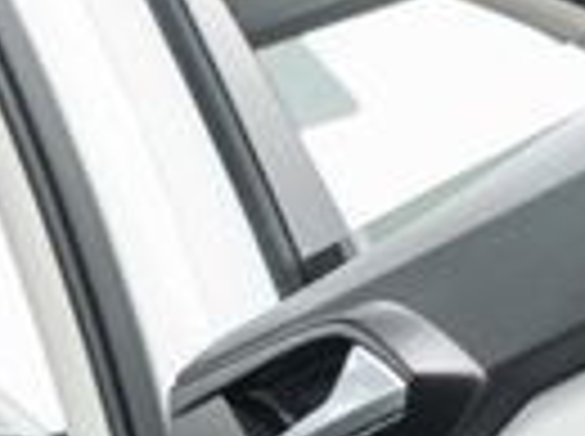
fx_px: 2244
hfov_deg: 13.7
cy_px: 699
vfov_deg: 10.6
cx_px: -369
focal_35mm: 133
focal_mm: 28
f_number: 3.5
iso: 1000
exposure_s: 1/40
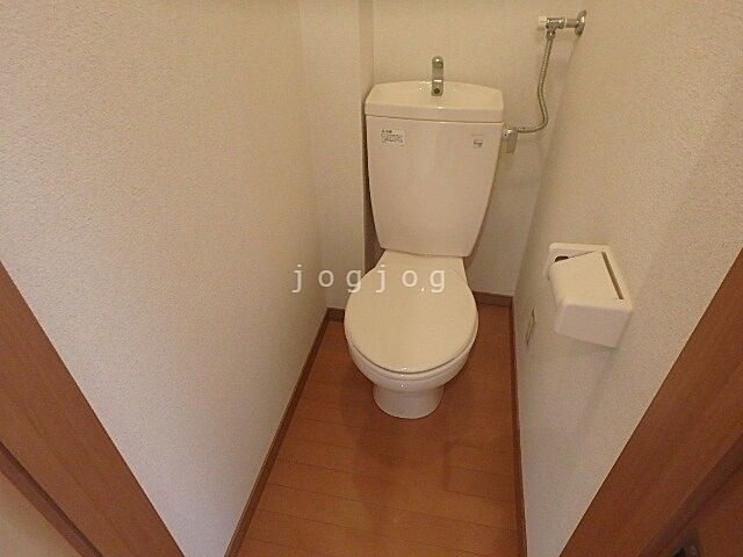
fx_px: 451
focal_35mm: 21
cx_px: 372
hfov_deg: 79.0
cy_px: 278
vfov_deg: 63.4
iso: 800
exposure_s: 1/25
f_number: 3.5
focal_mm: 3.7
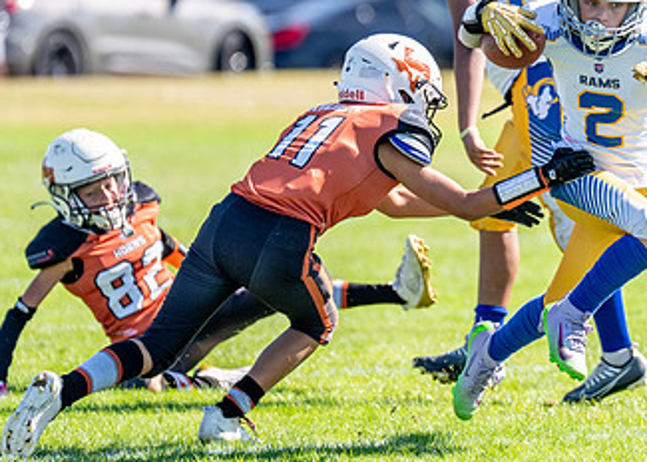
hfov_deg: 3.5
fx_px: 10490
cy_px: 134
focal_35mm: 571
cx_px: 503
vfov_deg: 2.5
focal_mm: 200
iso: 250
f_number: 2.8
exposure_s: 1/3200
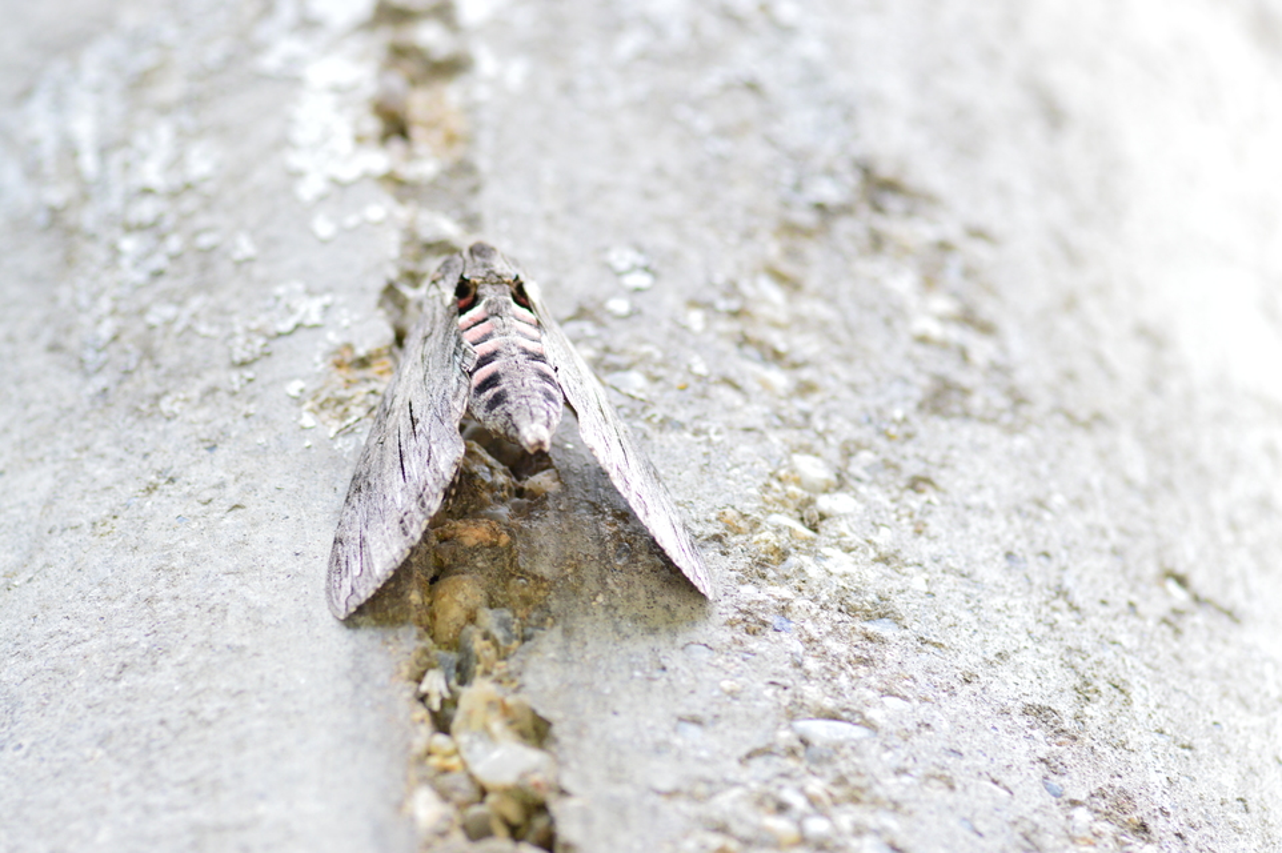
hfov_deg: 13.7
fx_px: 5338
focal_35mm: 150
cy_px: 426
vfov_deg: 9.1
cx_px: 641
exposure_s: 1/125
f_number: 7.1
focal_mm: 100
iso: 800
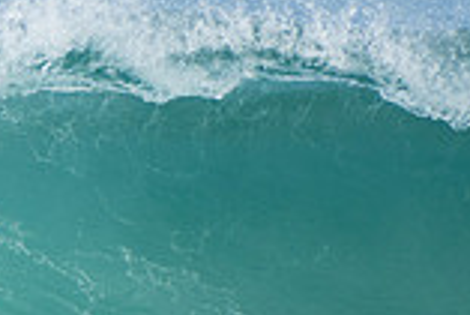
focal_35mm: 2221
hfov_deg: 0.9
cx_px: -350
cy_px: 370
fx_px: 29023
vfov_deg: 0.6
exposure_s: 1/1250
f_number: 5.6
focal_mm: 400
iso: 220
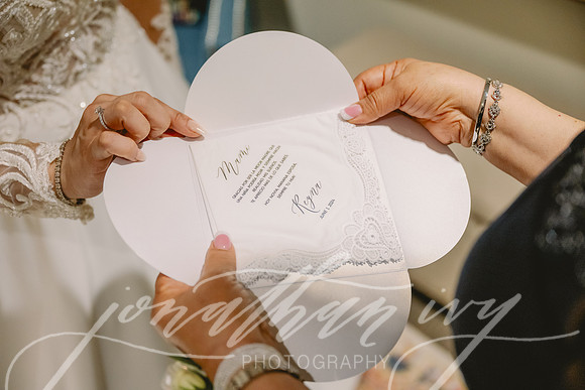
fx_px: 796
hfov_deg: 40.3
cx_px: 292
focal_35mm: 49
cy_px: 195
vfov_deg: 27.5
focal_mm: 49
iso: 2000
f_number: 2.8
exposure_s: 1/640
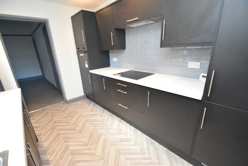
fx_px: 103
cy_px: 83
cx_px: 124
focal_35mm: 15
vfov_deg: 77.3
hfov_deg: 100.4
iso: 800
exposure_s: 1/60
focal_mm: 10
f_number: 4
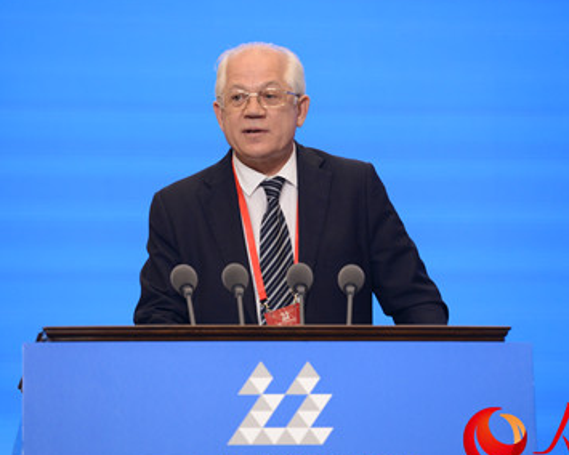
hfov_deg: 7.4
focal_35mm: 262
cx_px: 260
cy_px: 207
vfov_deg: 5.9
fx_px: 4412
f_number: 3.2
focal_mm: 180
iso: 1250
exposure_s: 1/200
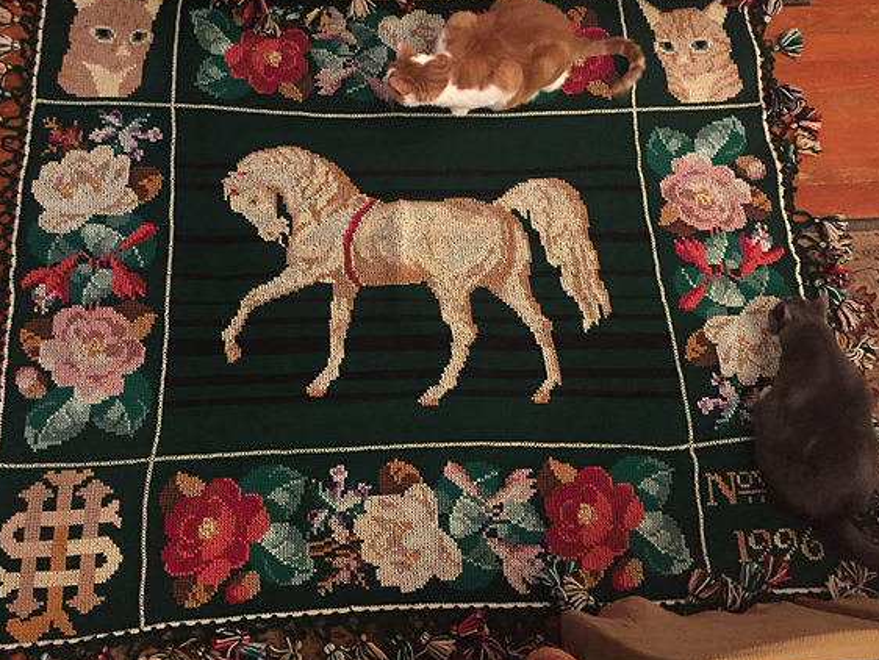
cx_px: 413
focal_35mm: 33
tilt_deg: -73.0
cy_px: 303
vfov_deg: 42.9
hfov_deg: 55.3
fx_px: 838
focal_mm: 4.15
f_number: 2.2
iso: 500
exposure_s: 1/15
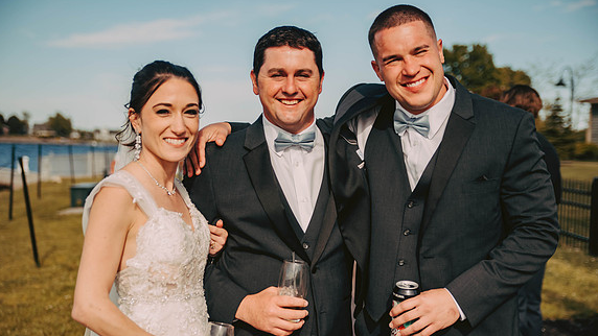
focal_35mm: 51
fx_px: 809
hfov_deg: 40.6
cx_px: 297
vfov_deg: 23.5
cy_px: 188
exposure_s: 1/4000
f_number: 2.8
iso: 500
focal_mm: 48
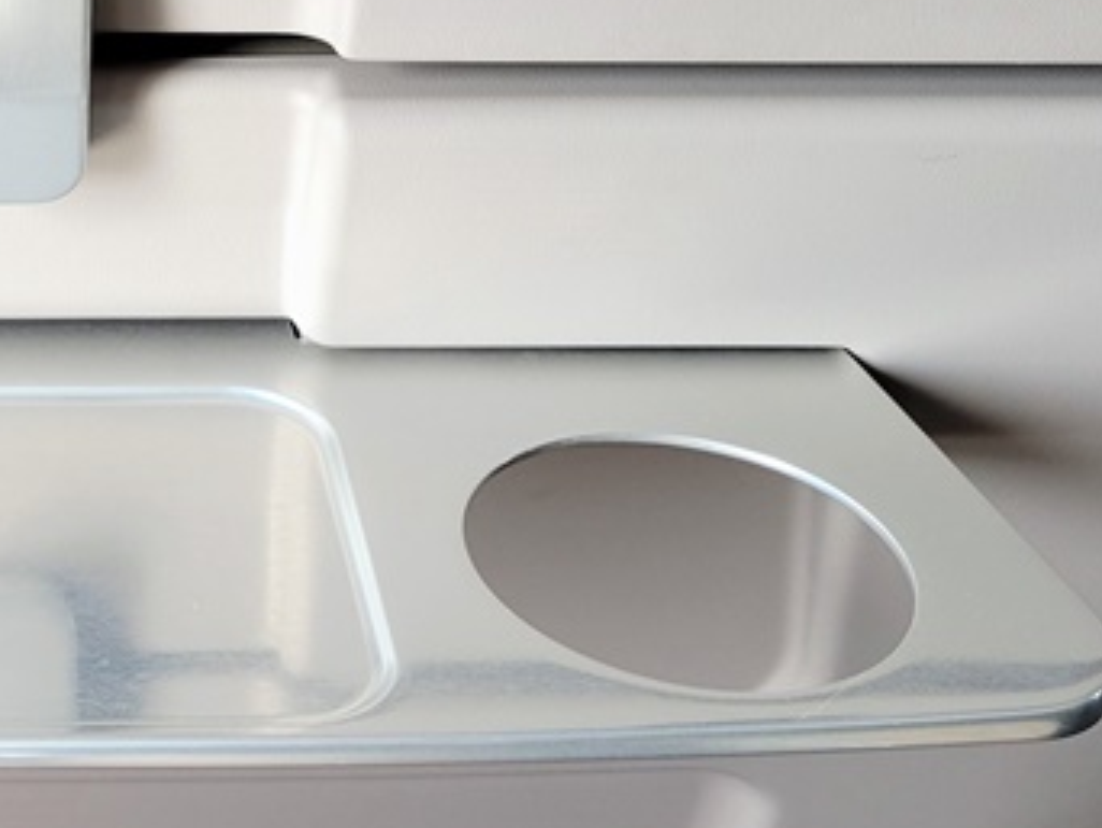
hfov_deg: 24.0
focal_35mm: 76
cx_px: -103
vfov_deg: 18.9
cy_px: 23
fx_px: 2421
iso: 125
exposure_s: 1/120
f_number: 1.8
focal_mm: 5.4
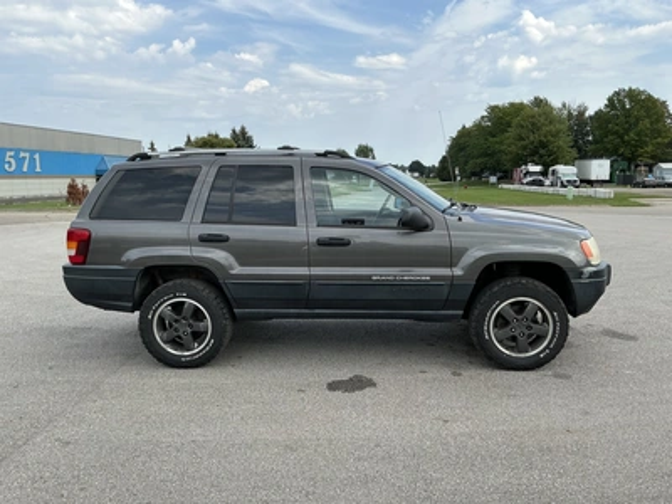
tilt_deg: -4.5
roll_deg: +1.4
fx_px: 544
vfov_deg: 49.7
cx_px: 336
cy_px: 252
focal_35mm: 28
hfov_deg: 63.4
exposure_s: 1/1279
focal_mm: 3
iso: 25
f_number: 1.8
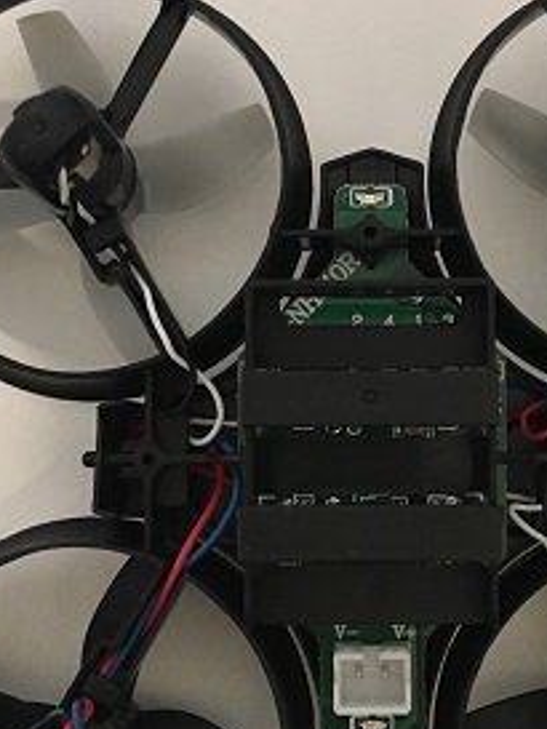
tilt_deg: -84.6
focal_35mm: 68
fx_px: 1432
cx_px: 352
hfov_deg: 21.6
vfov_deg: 28.5
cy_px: 379
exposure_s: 1/24
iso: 200
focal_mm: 4.15
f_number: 2.2
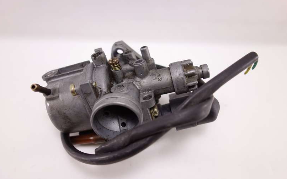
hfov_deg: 64.6
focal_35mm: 29
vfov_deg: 43.1
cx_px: 142
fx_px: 227
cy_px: 93
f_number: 2
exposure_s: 1/100
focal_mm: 10.4
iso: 125
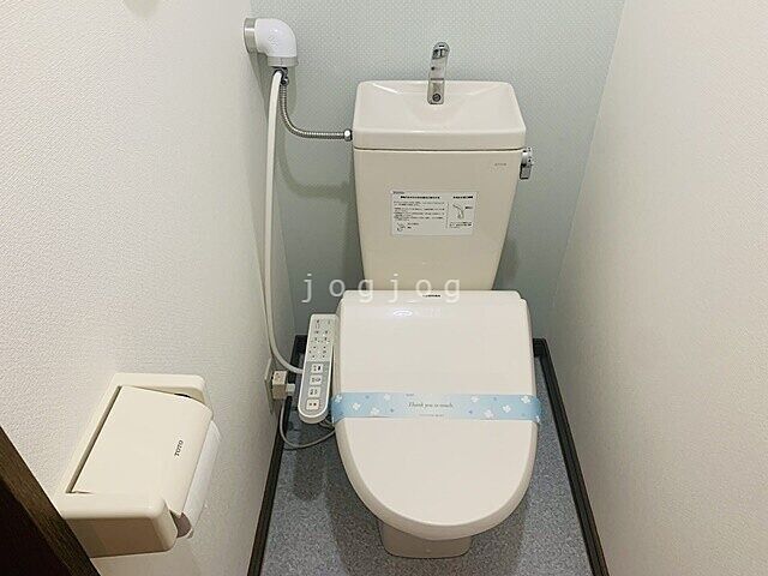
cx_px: 384
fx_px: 577
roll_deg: +0.0
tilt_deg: -39.8
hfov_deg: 67.3
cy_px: 288
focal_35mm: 26
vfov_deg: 53.1
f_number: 1.8
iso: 125
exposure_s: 1/50
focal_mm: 4.25
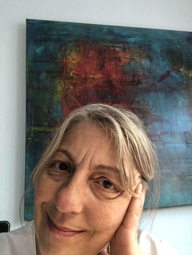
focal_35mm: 32
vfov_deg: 56.8
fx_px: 236
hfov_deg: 44.2
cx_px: 96
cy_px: 128
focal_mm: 2.87
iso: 250
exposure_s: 1/30
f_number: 2.2
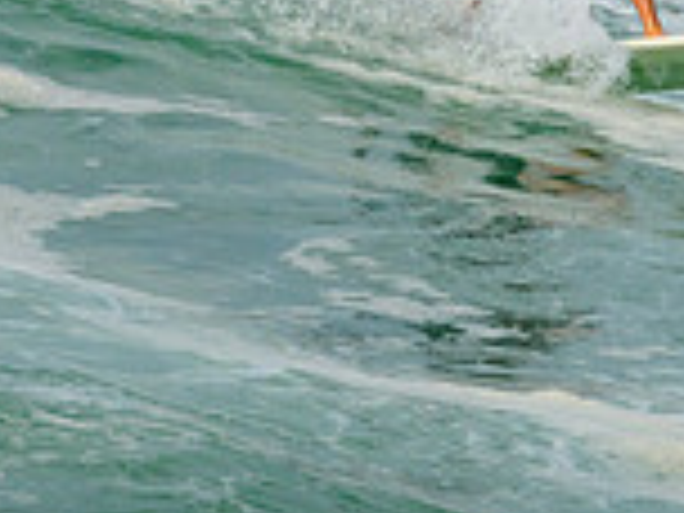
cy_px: -169
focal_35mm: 2939
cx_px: 598
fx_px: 58074
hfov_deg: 0.7
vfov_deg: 0.5
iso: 800
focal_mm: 800
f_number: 11
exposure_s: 1/2500
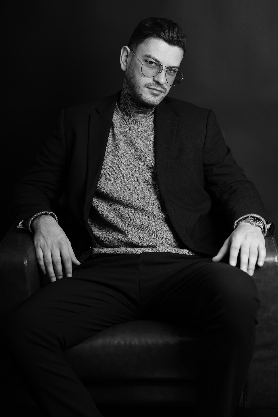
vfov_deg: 28.8
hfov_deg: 19.5
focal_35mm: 70
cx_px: 139
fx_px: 811
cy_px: 208
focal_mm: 70
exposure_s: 1/160
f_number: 3.2
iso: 100
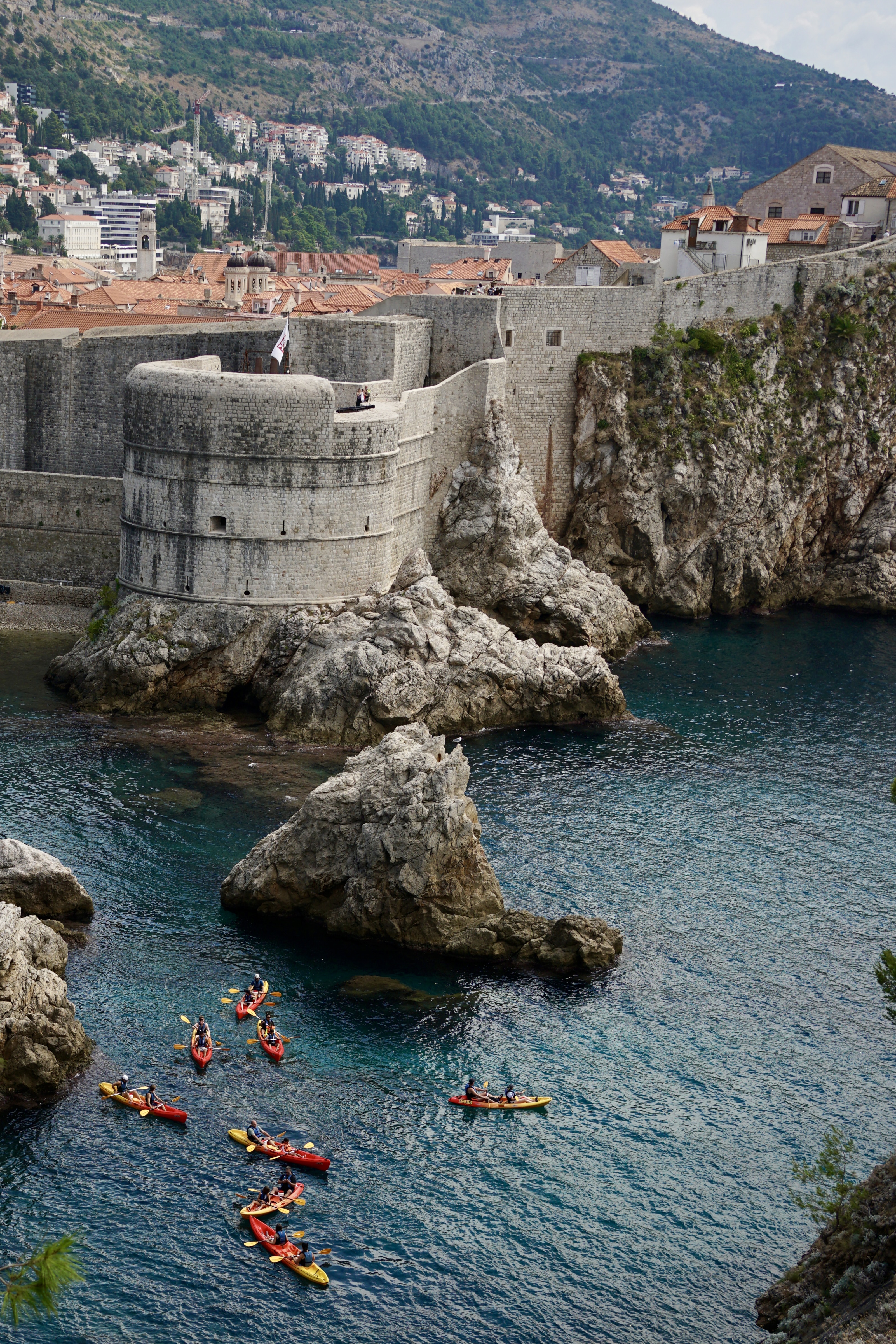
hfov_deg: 23.4
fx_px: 2127
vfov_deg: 34.8
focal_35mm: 57
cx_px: 176
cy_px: 865
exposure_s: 1/1250
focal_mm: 35
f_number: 5
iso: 200
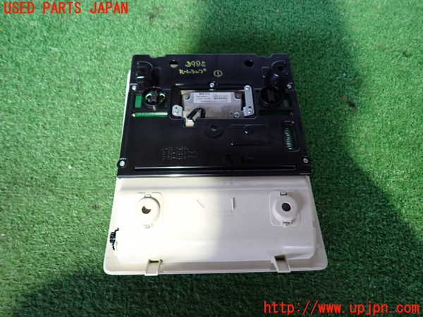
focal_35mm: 25
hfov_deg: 69.4
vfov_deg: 54.9
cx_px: 212
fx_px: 305
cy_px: 158
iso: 640
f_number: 2
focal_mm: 4.5
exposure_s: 1/30
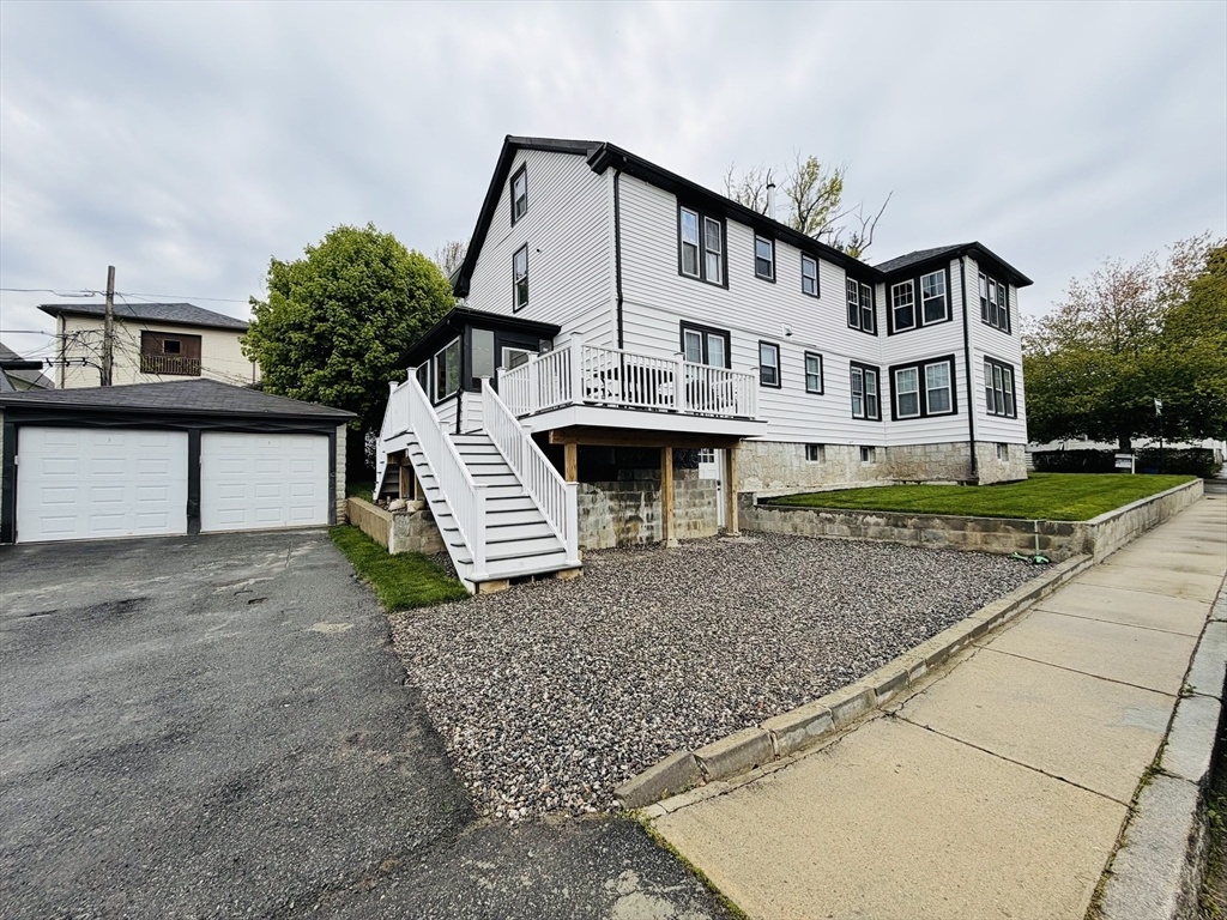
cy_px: 460
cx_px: 614
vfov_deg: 85.7
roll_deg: +1.8
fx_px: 496
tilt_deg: +2.5
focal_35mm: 14
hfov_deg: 102.1
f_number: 2.2
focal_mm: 2.22
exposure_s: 1/726
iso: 40
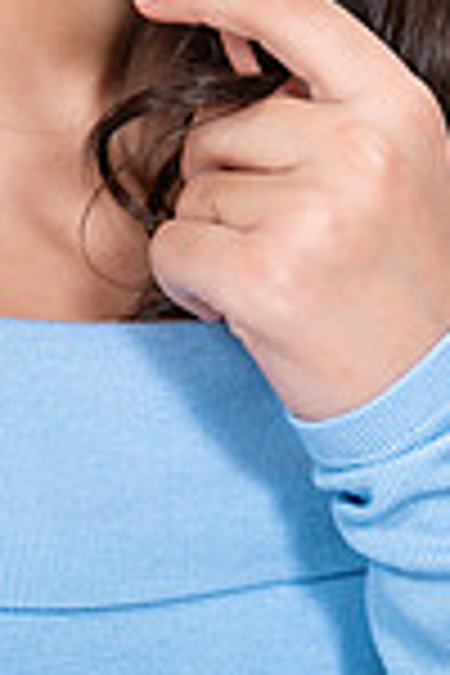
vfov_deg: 4.9
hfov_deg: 3.3
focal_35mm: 416
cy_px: -180
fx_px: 7799
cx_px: -27
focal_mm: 139
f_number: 3.5
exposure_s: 1/160
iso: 320
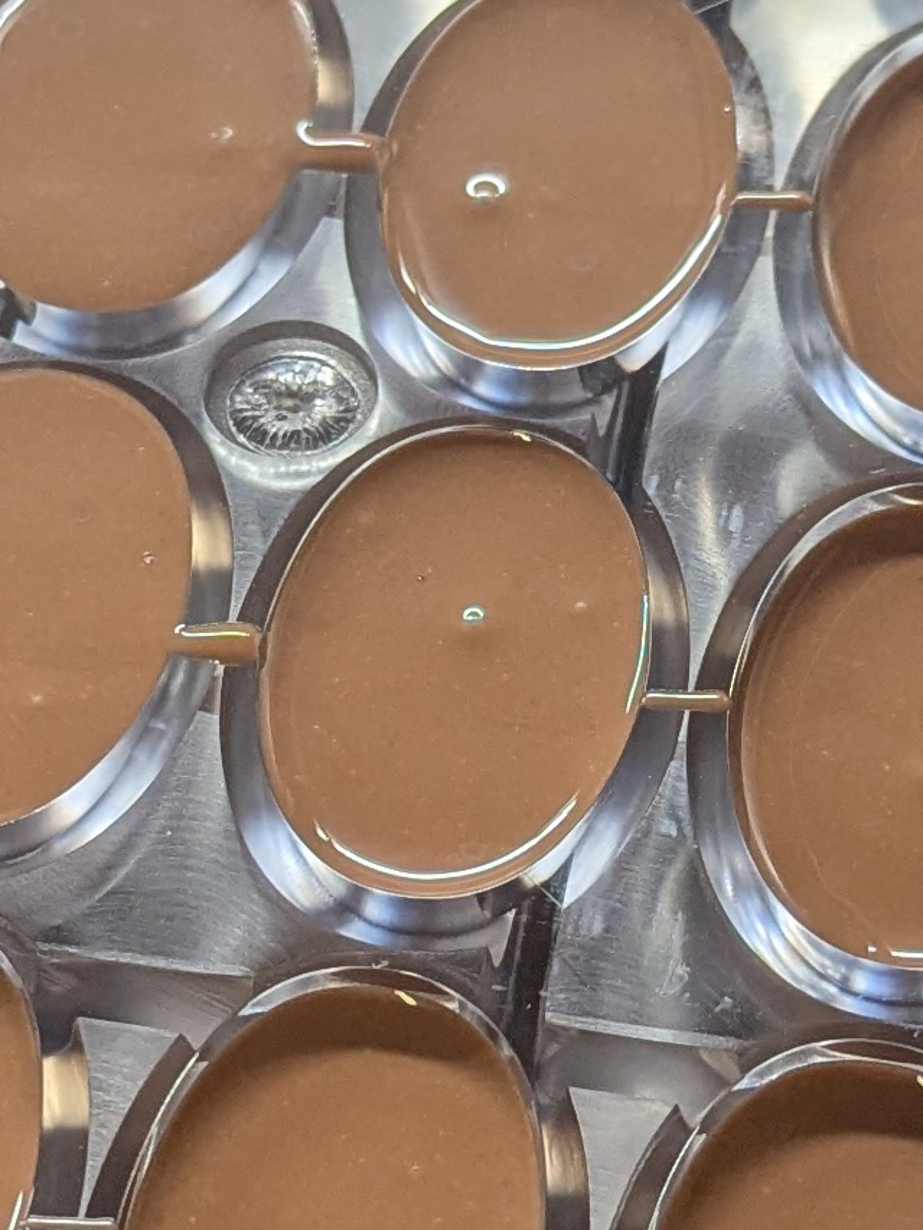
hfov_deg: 12.9
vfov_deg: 17.1
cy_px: 489
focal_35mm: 115
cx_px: 469
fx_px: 4087
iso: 51
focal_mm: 6.81
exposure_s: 1/100
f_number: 1.85
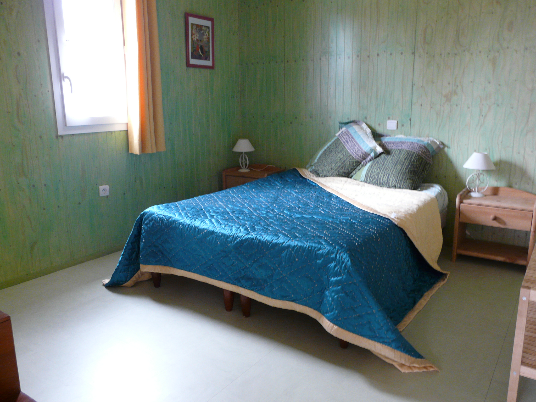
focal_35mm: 28
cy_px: 201
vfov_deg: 49.7
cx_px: 268
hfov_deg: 63.4
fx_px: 434
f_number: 2.8
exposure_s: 1/8
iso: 200
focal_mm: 4.6
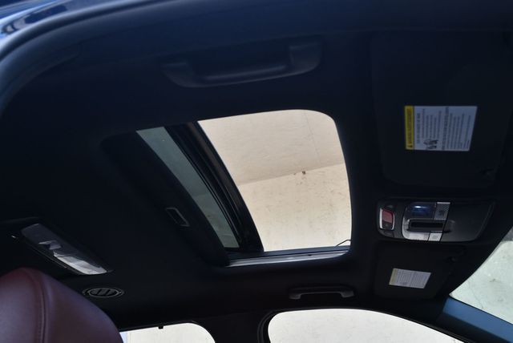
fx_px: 513
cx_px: 256
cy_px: 172
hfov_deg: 53.1
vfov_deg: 36.9
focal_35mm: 36
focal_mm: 18
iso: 220
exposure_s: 1/250
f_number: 5.6
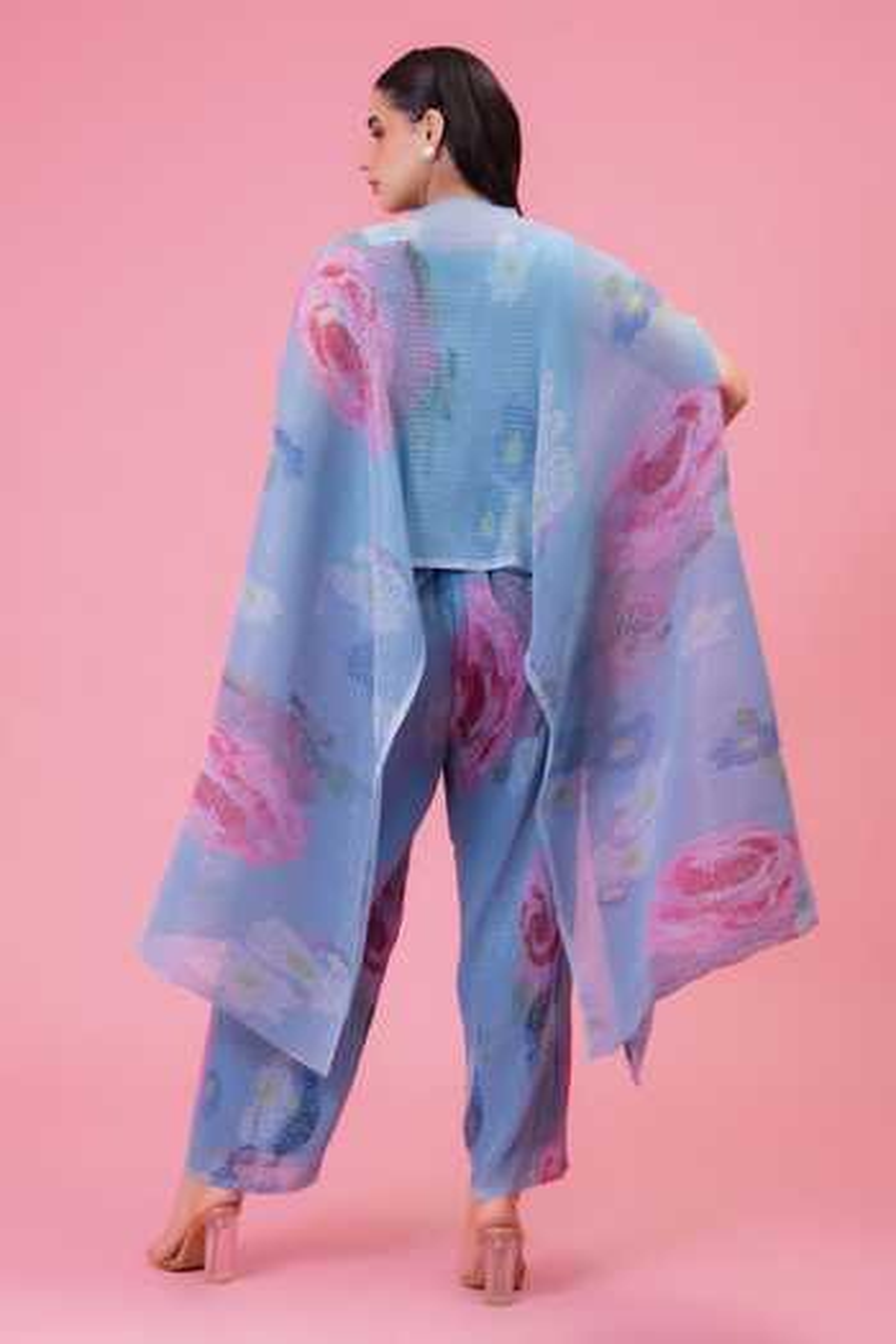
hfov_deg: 19.5
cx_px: 448
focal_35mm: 70
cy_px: 672
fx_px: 2613
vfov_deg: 28.8
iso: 250
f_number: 9
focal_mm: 70
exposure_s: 1/125
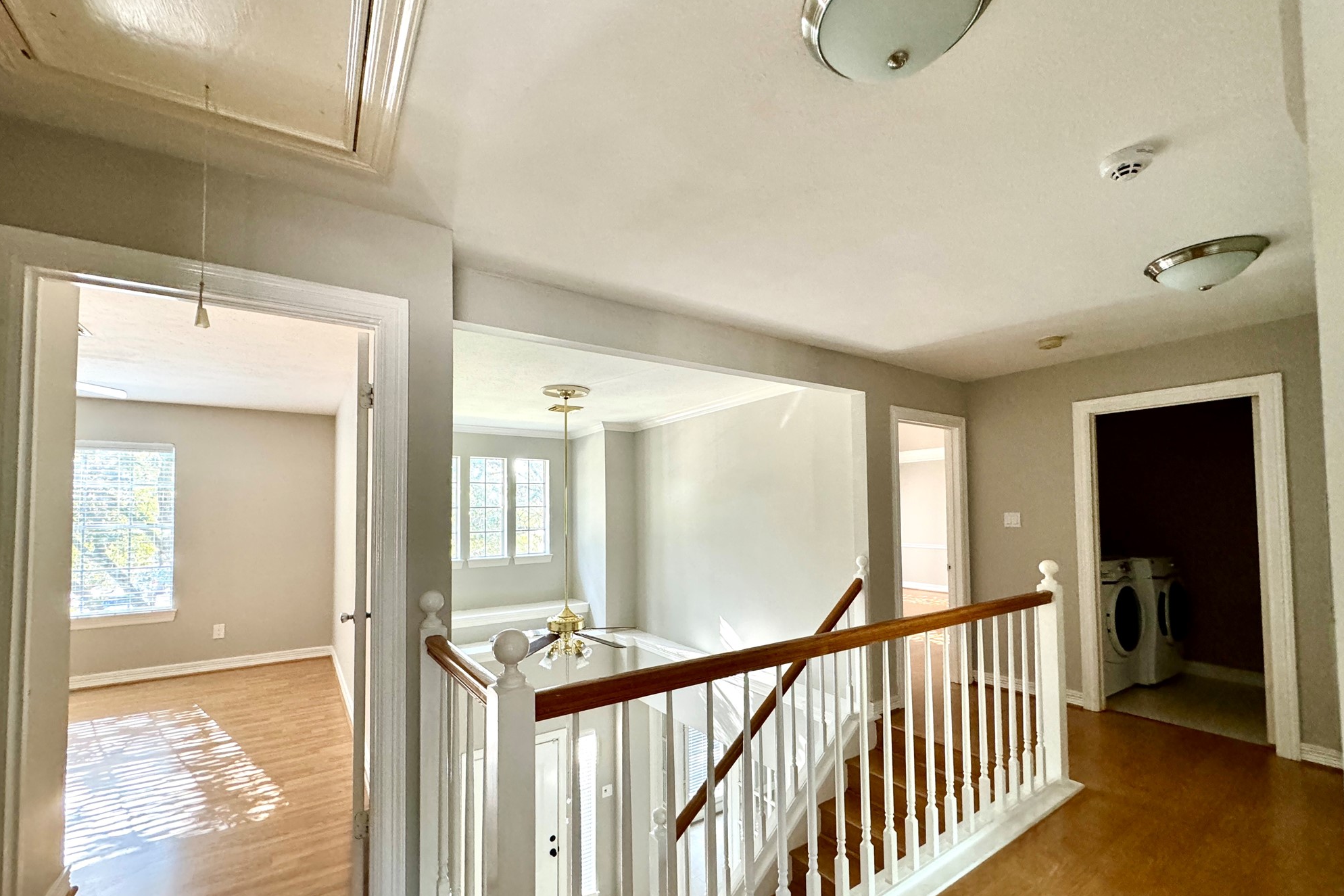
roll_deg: +0.5
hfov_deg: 100.4
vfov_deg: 77.1
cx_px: 668
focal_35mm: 15
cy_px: 493
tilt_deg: +1.8
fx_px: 560
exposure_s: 1/85
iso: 320
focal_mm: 2.22
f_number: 2.2
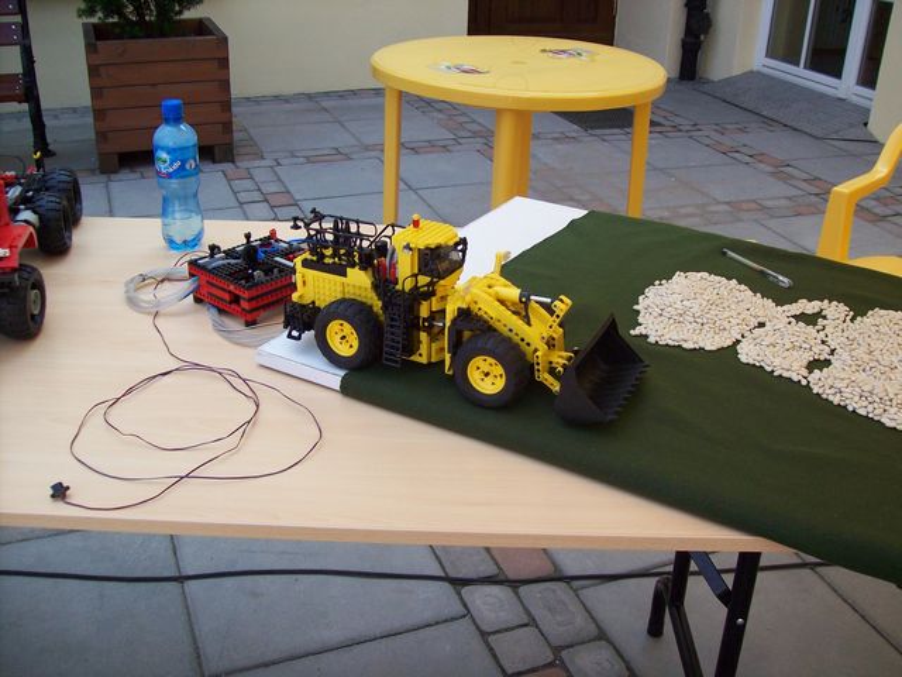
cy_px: 338
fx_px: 938
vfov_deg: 39.7
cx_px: 451
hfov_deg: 51.4
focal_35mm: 36
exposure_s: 1/533
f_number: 2.7
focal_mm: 6
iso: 80
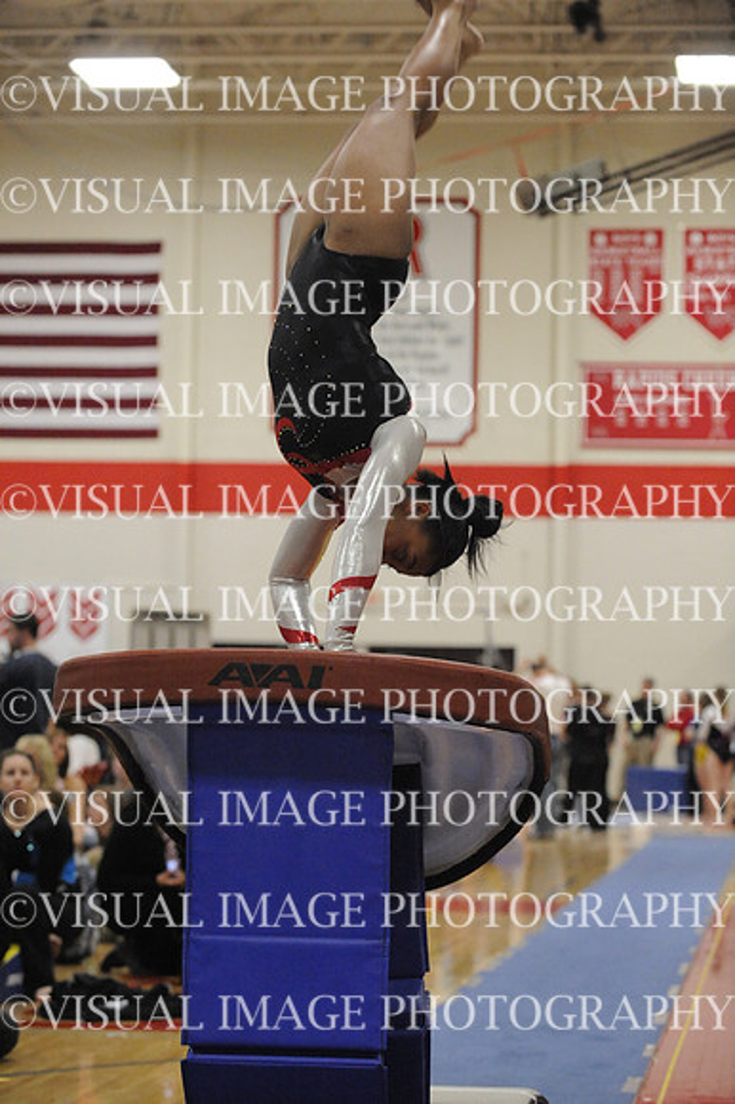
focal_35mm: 105
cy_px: 552
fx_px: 3219
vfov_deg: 19.5
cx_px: 368
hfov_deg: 13.0
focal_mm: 105
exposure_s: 1/500
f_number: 3.5
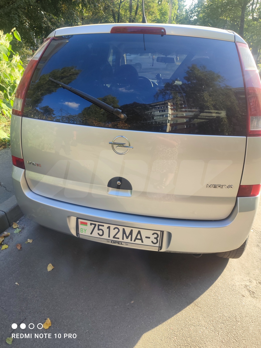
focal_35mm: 24
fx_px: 241
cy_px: 174
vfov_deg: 71.6
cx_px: 130
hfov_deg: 56.8
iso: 50
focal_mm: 5.89
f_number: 1.89
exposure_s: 1/138
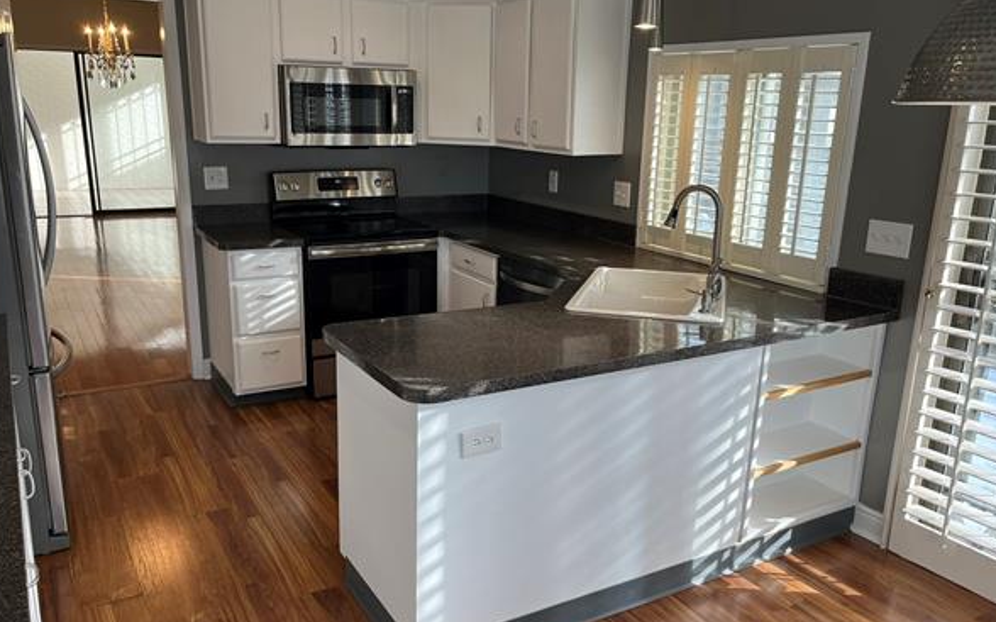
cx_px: 490
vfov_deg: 41.8
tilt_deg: -16.2
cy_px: 339
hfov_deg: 62.9
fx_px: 814
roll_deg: -1.7
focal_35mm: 30
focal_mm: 5.1
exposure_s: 1/129
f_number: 1.6
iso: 32
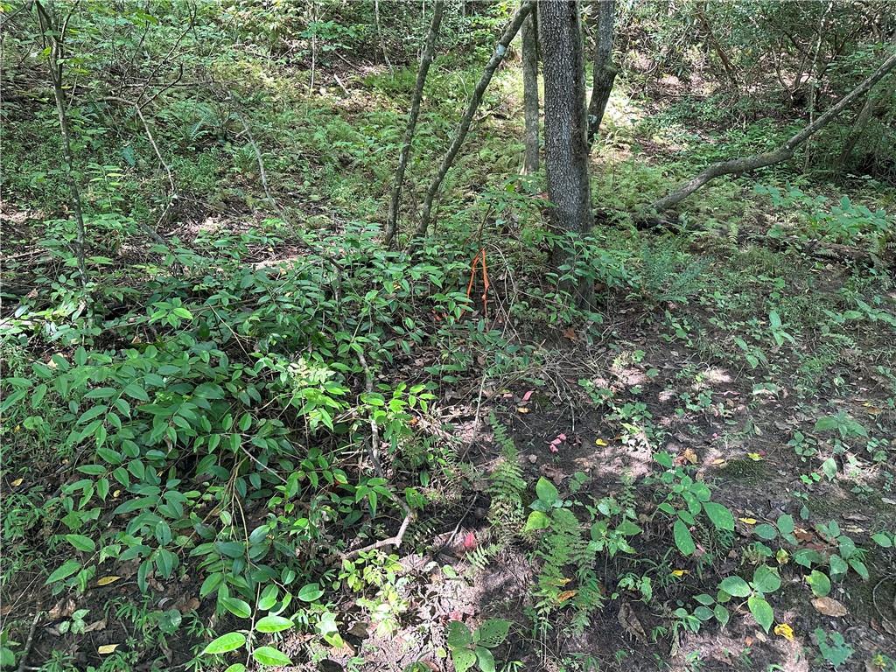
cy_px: 336
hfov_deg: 71.6
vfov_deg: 56.8
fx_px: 621
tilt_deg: -17.4
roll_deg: +3.1
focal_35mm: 24
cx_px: 448
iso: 250
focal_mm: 6.86
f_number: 1.78
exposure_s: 1/100
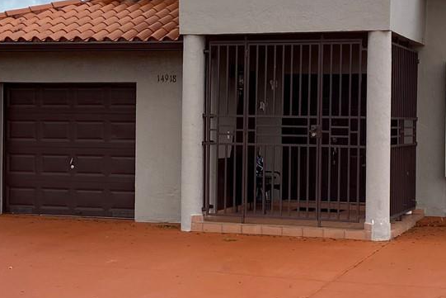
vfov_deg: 17.1
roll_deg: -0.4
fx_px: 991
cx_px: 256
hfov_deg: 25.3
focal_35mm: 80
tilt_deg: -0.3
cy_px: 150
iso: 32
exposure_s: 1/3040
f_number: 1.8
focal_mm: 4.25
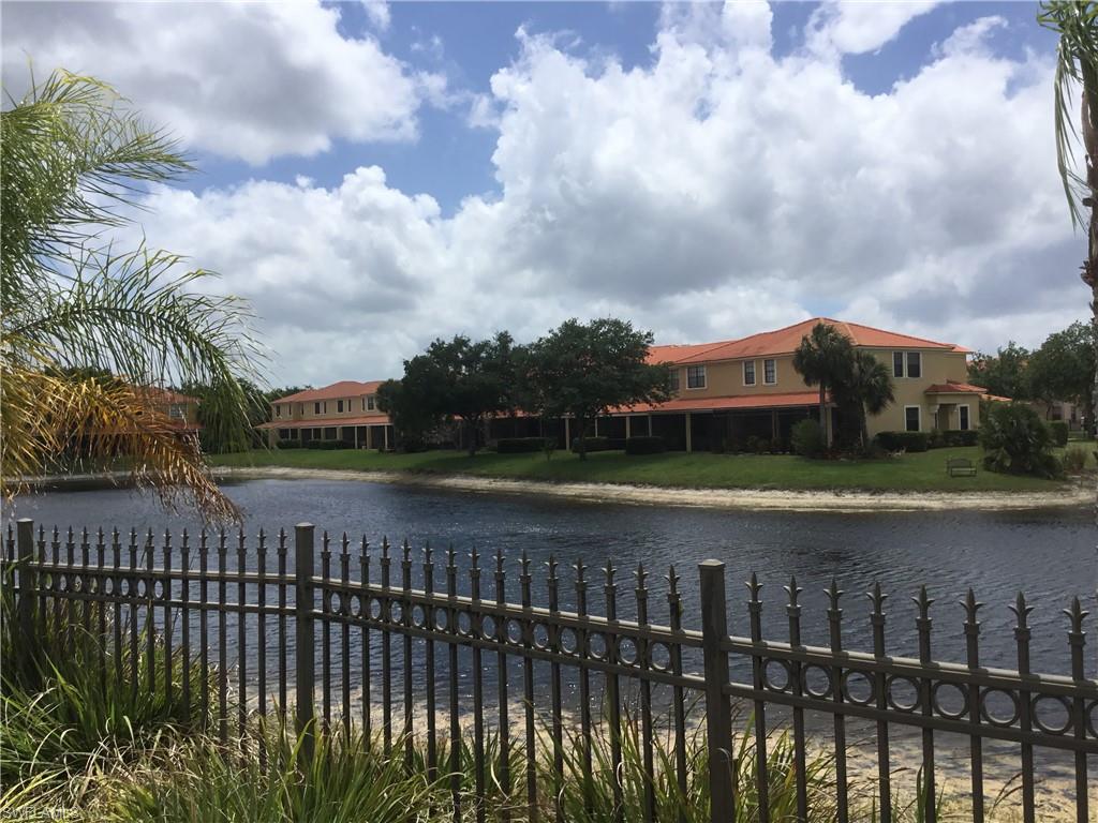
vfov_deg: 45.4
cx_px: 549
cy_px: 412
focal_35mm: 31
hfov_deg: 58.4
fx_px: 983
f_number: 2.4
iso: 25
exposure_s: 1/2915
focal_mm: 3.3
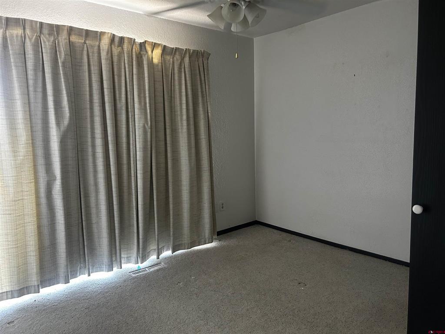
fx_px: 334
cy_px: 167
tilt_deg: -7.2
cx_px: 222
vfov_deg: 53.1
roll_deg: +1.6
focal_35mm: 26
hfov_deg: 67.3
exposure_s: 1/60
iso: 250
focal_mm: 5.7
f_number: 1.5
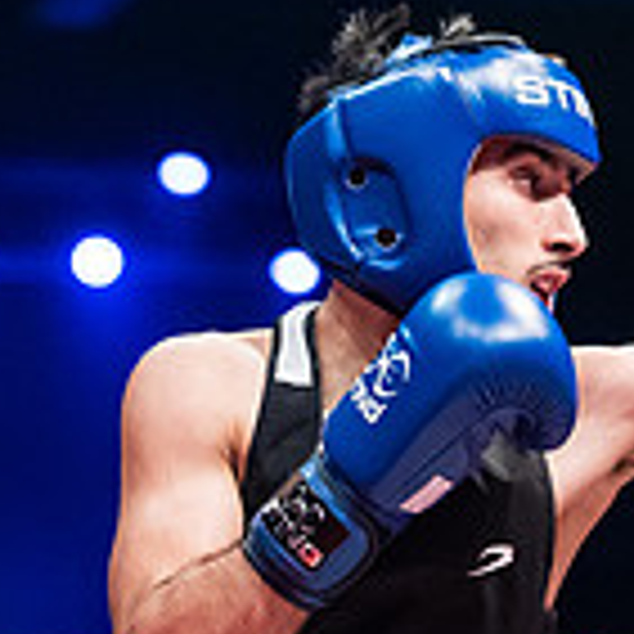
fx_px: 4911
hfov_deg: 7.3
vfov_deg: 7.4
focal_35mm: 237
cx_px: 944
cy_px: 560
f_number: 2.8
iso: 4000
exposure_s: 1/1000
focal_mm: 68
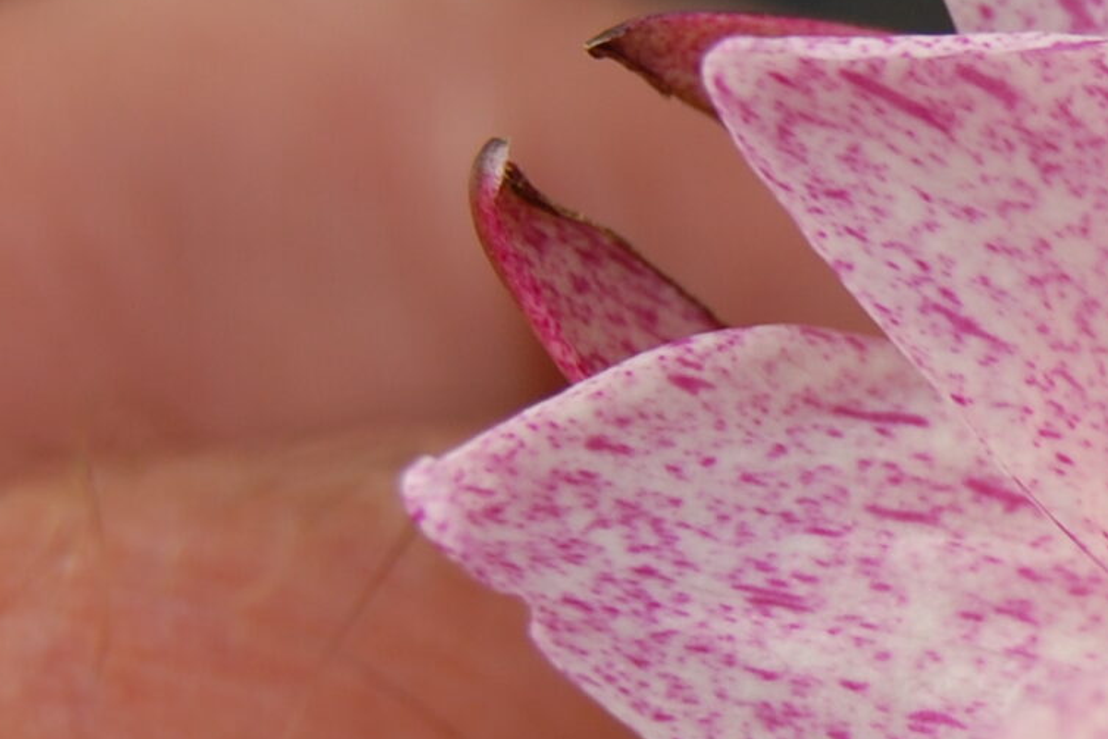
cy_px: 454
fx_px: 8609
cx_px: 1834
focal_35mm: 280
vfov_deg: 4.9
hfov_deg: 7.2
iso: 200
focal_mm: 55
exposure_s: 1/400
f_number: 10
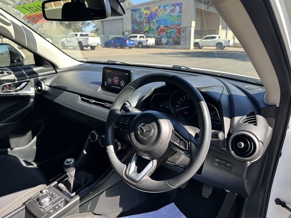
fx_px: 202
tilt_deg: -18.0
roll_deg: +1.1
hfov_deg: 71.6
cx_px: 146
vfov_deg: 56.8
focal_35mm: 24
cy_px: 109
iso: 80
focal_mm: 6.86
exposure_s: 1/503
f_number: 1.78
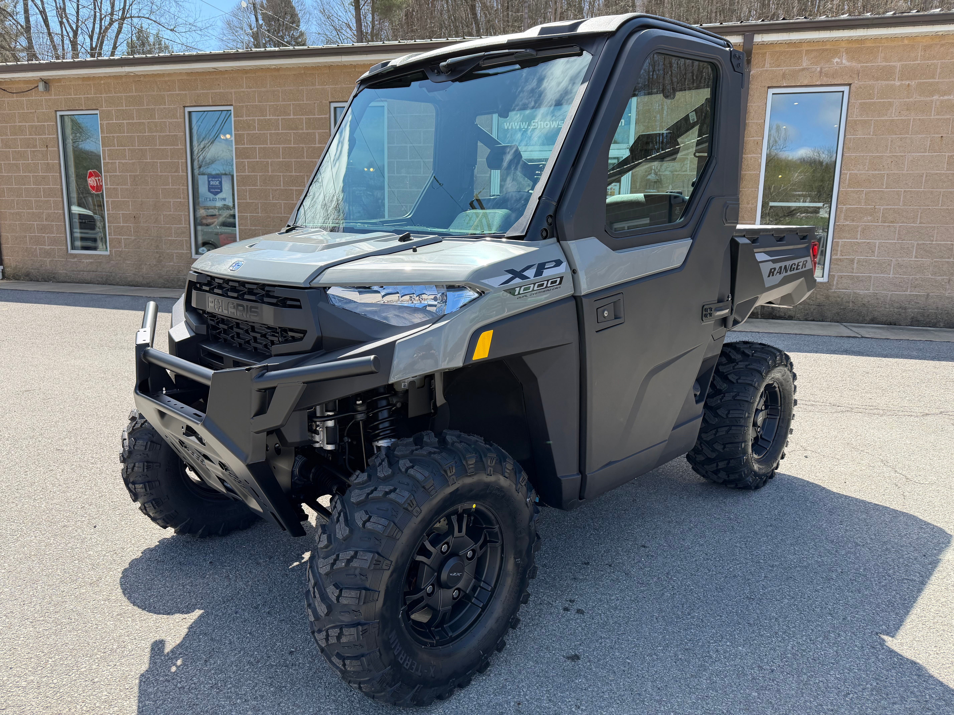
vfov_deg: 56.8
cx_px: 477
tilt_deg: -10.3
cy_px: 358
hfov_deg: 71.6
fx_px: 661
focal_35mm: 24
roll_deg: -0.6
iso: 100
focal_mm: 6.76
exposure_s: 1/1812
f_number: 1.78
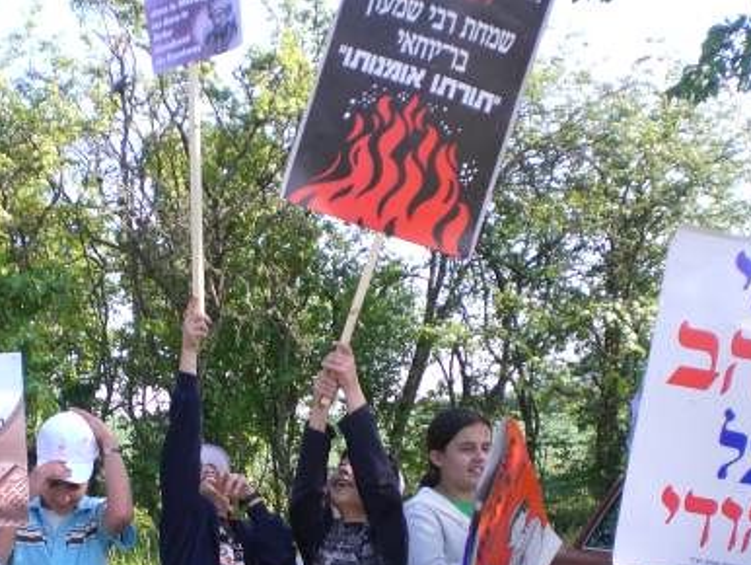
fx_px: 1368
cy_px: 464
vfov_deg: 22.9
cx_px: 245
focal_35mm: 63
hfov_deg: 30.5
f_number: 3.1
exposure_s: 1/160
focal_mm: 6.3
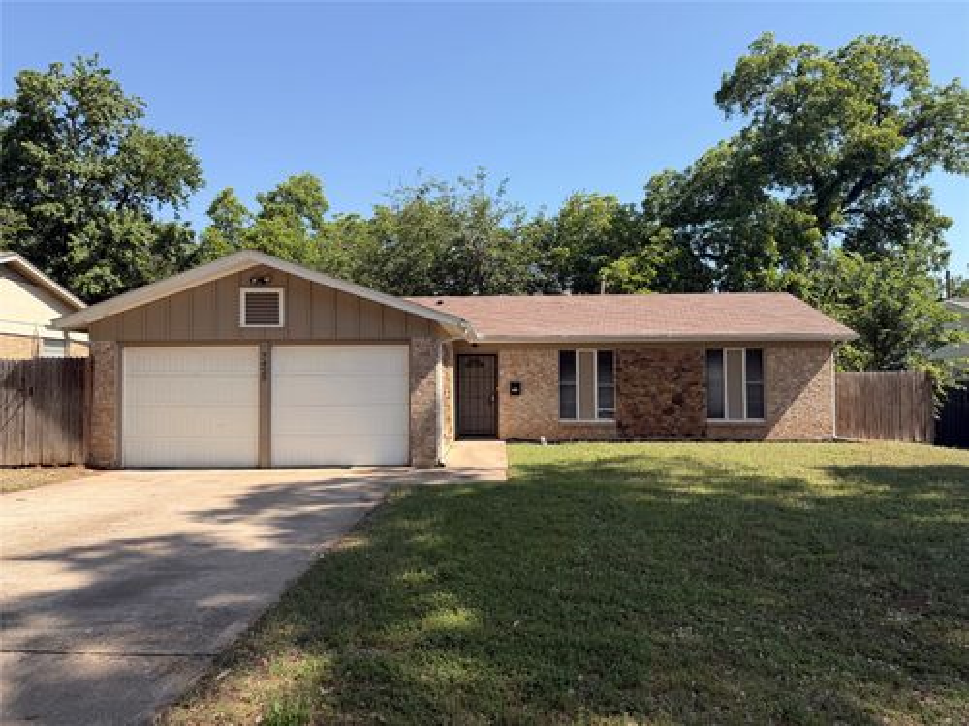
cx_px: 484
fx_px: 672
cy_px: 363
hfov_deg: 71.6
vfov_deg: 56.8
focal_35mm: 24
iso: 80
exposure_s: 1/2525
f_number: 1.78
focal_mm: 6.76
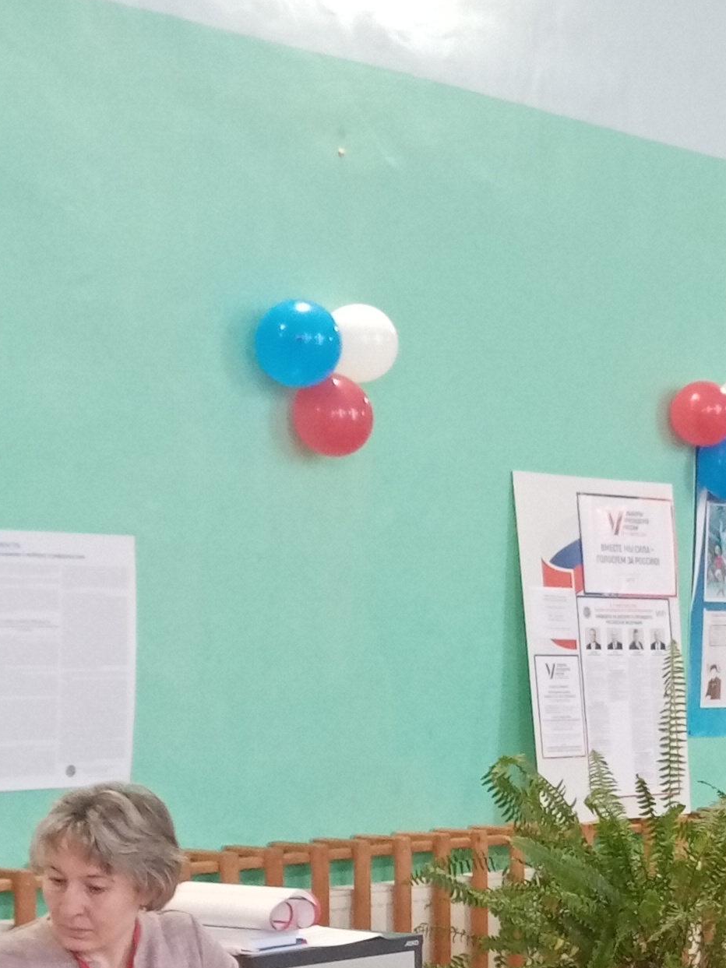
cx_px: 744
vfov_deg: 22.2
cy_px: 780
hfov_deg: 16.6
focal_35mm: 87
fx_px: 2433
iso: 200
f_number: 1.8
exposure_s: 1/33.3
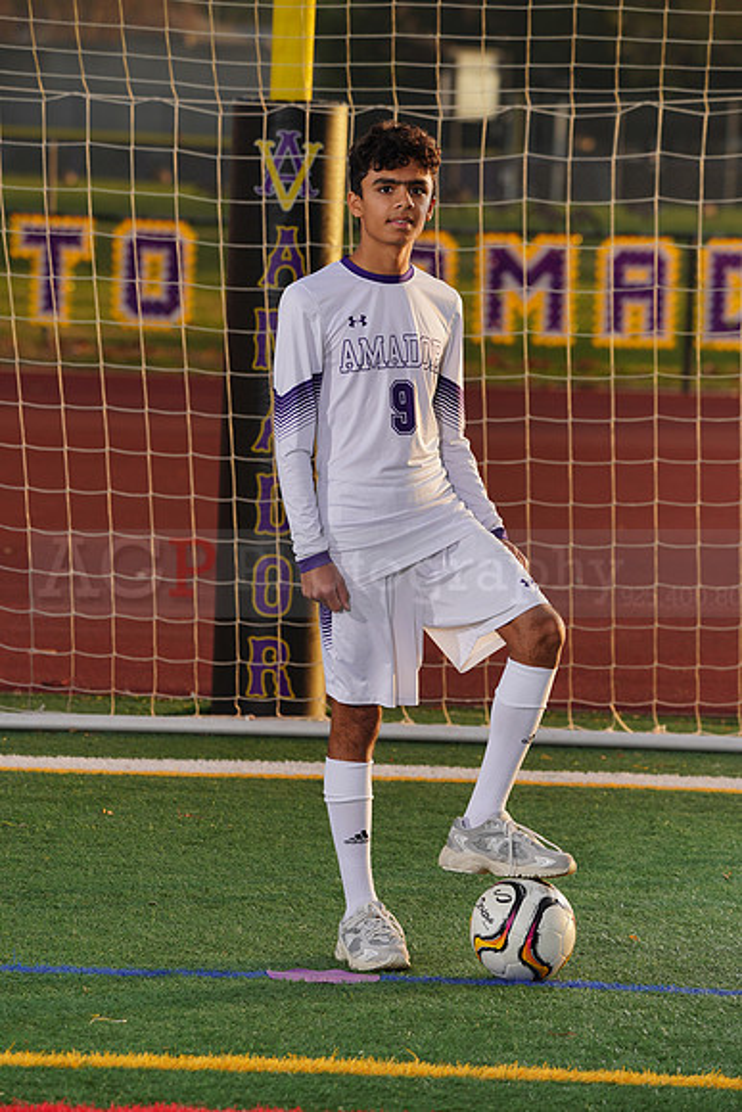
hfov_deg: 6.1
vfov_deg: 9.1
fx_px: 6982
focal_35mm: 226
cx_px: 371
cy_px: 556
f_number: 8
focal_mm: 226
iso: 100
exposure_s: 1/200
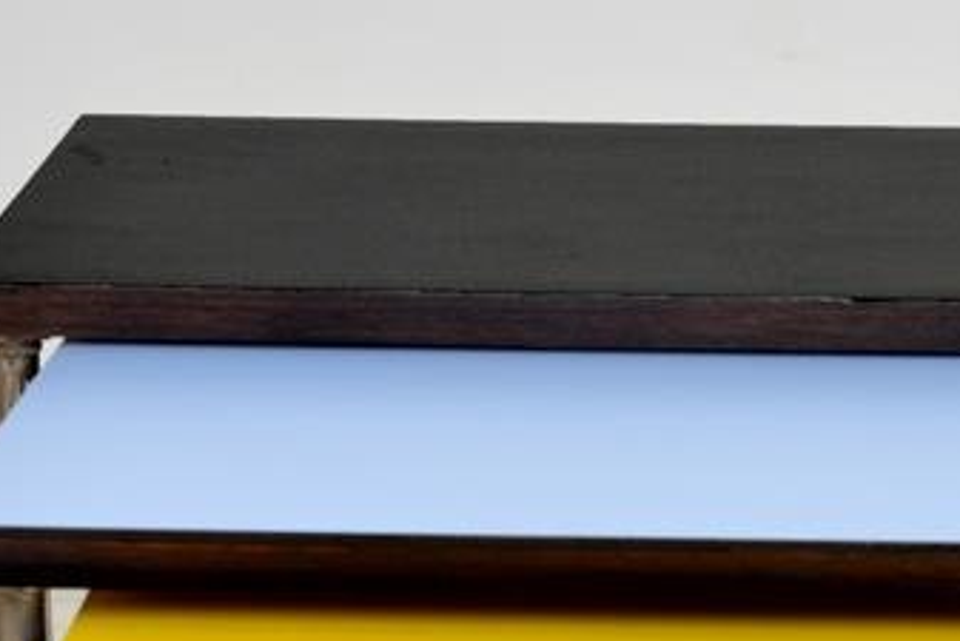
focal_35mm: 171
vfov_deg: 7.9
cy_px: 1000
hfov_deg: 12.0
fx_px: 4562
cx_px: 684
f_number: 7.1
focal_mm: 32
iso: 200
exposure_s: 1/80
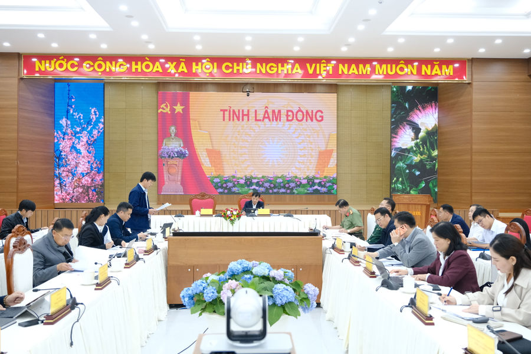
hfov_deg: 57.2
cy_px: 177
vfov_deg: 40.0
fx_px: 487
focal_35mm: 33
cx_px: 266
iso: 2000
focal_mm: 22.3
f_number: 4
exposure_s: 1/180
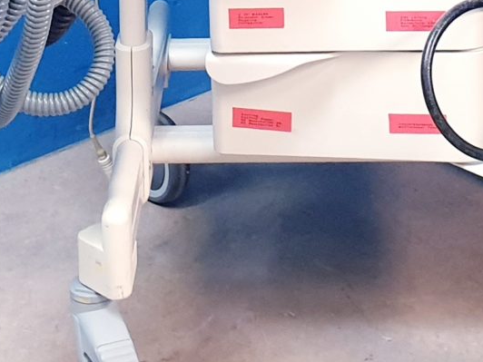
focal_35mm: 125
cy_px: -305
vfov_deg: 11.0
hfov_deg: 15.8
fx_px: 1744
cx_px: 291
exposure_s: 1/33
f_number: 2.4
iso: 320
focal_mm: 4.3
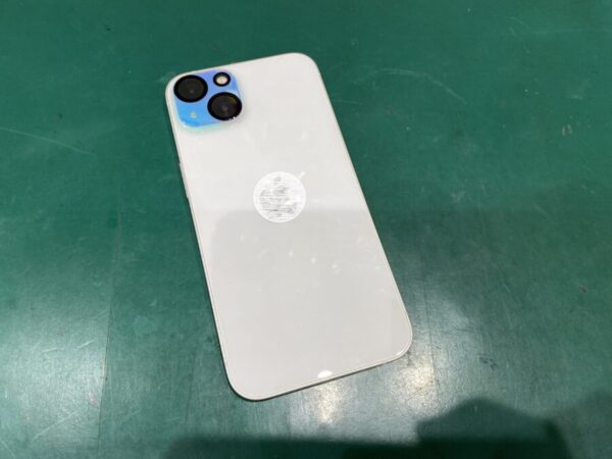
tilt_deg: -70.2
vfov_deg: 53.1
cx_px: 306
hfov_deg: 67.3
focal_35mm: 26
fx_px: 460
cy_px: 230
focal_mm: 4.25
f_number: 1.8
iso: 50
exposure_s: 1/100
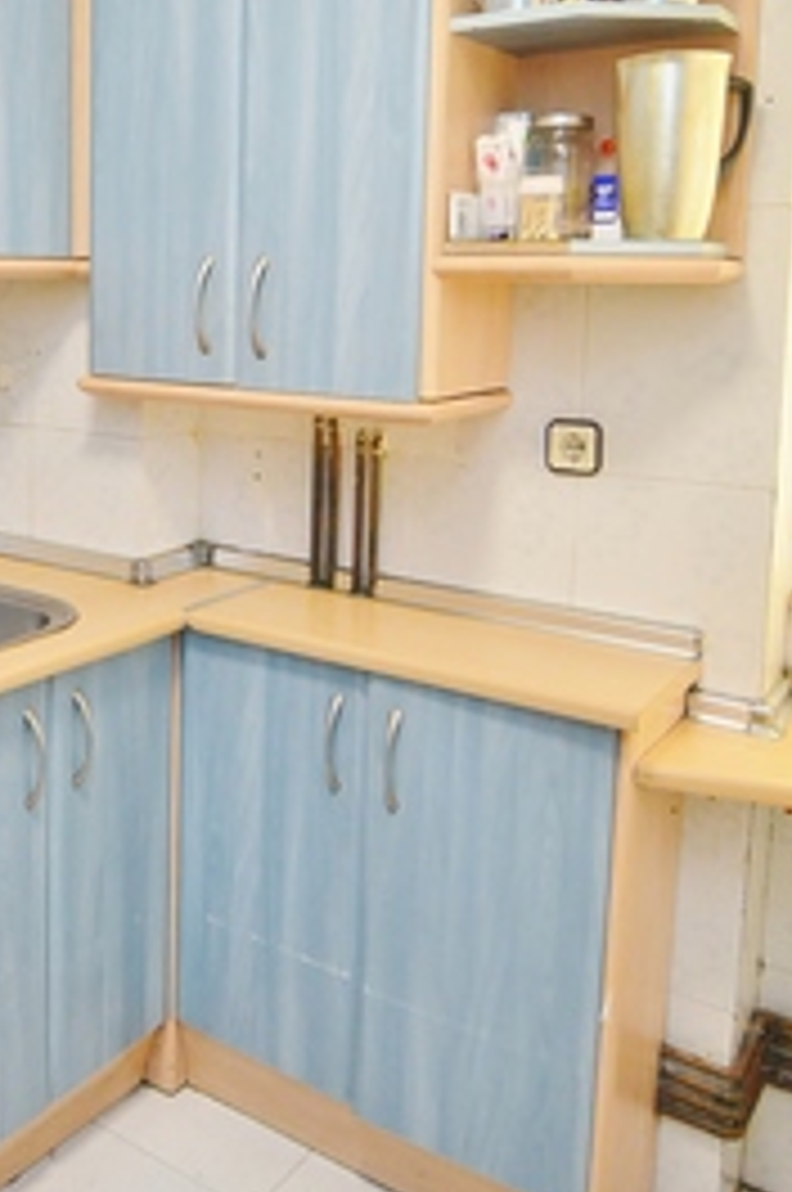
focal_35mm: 34
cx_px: 97
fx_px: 1125
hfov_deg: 36.6
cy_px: 409
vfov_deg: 54.8
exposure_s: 1/60
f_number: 3.5
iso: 560
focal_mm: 10
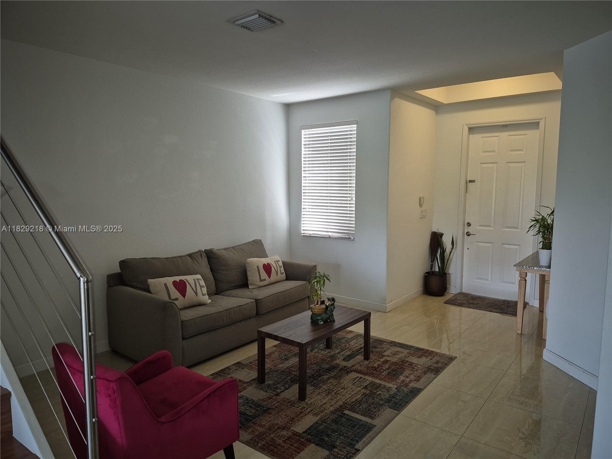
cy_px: 230
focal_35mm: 23
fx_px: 407
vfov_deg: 58.9
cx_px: 306
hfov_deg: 73.9
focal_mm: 5.4
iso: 100
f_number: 1.8
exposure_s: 1/40
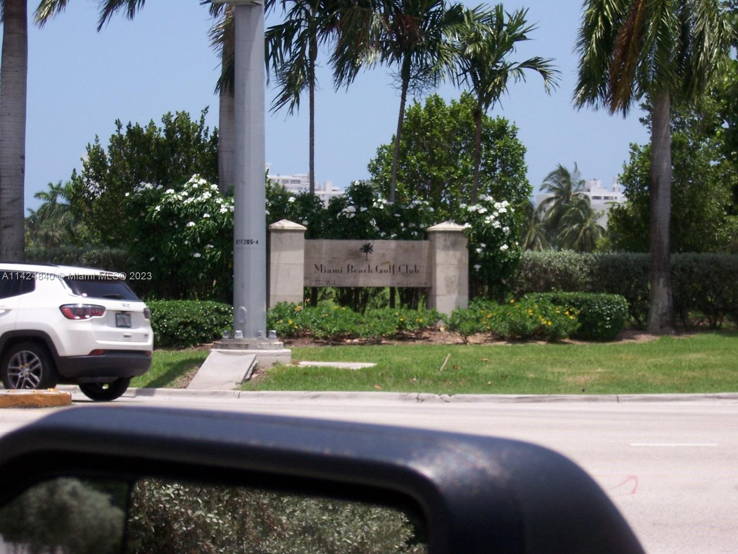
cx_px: 369
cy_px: 277
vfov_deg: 13.7
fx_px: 2303
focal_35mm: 108
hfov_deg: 18.2
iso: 80
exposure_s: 1/500
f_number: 5.6
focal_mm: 18
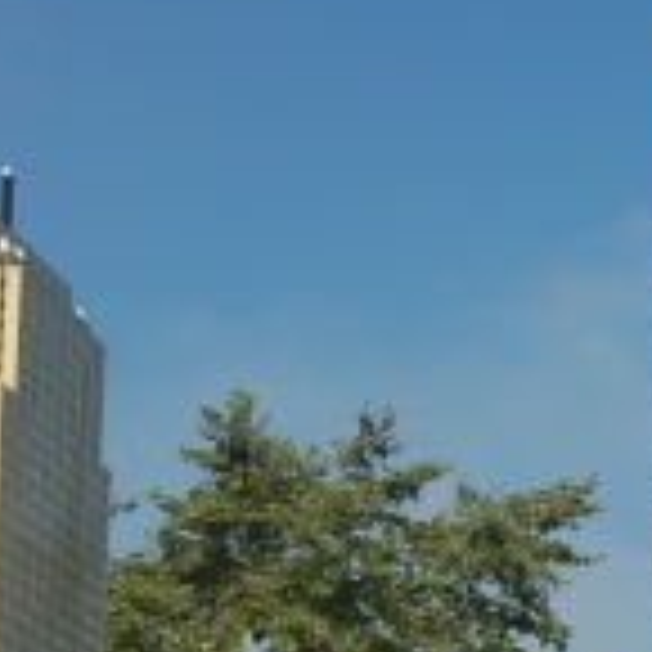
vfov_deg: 8.8
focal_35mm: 197
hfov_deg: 8.7
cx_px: 884
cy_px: 724
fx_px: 4195
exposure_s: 1/200
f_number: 7.1
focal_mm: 35
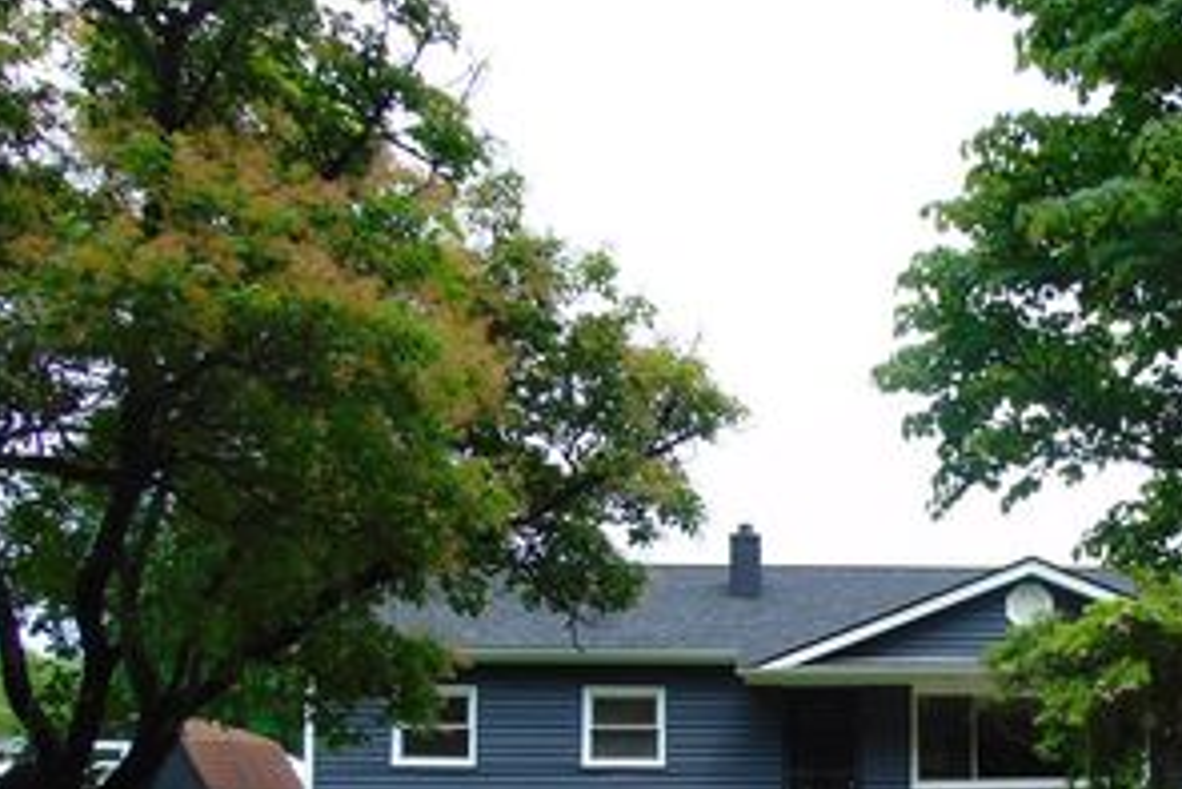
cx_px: 918
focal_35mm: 44
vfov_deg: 29.1
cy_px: 731
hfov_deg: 42.8
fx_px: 1445
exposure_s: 1/500
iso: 80
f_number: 3
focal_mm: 4.5
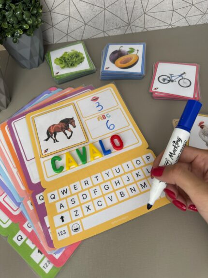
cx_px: 104
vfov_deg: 71.6
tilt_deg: -58.5
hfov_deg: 56.8
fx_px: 192
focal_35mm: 24
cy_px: 139
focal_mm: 6.76
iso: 200
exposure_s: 1/121
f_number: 1.78
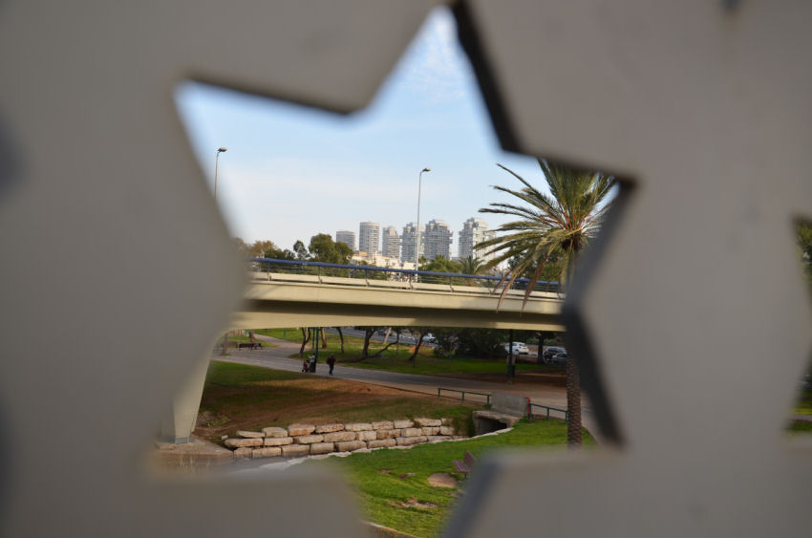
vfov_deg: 36.7
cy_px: 269
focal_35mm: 36
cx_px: 406
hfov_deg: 53.2
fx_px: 810
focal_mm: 24
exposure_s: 1/160
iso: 100
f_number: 6.3
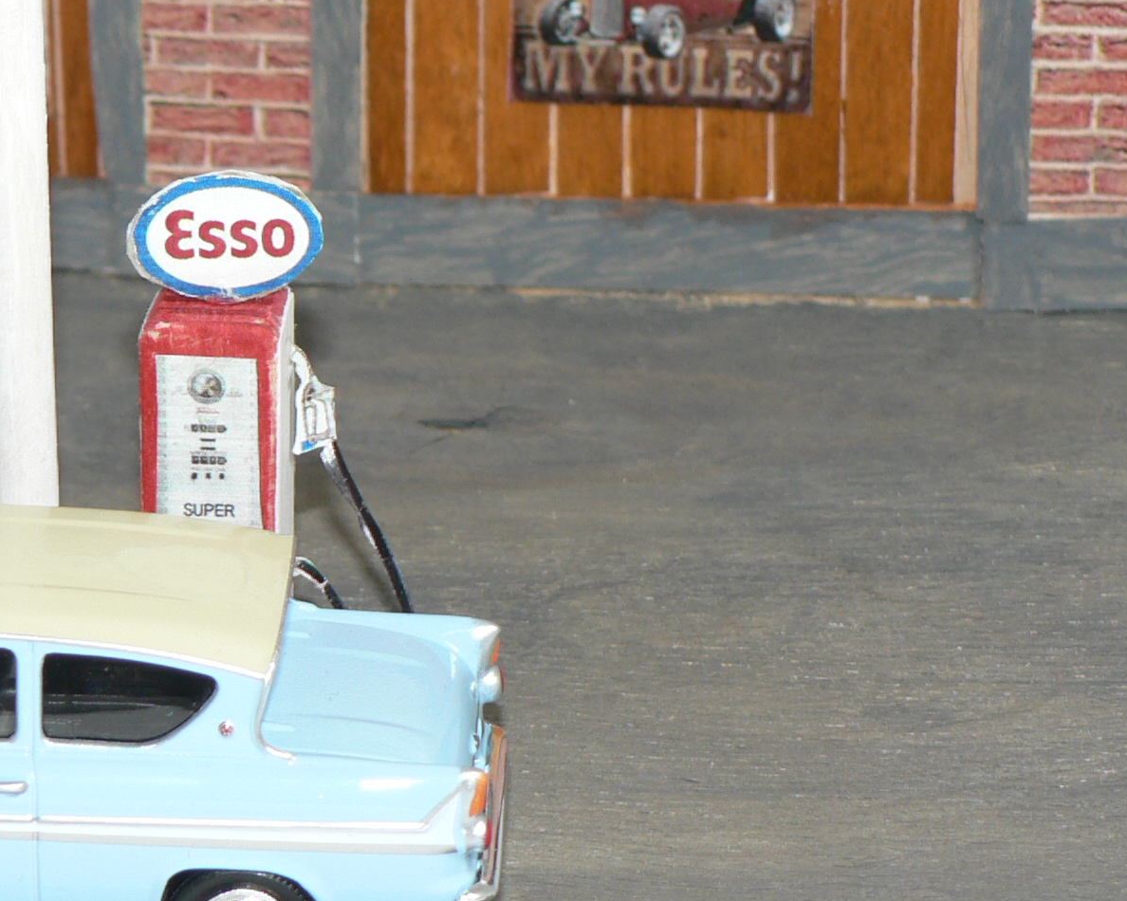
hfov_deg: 11.9
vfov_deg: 9.5
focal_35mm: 162
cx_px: 257
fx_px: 5403
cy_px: 374
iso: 80
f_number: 3.2
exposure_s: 1/60
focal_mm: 12.9
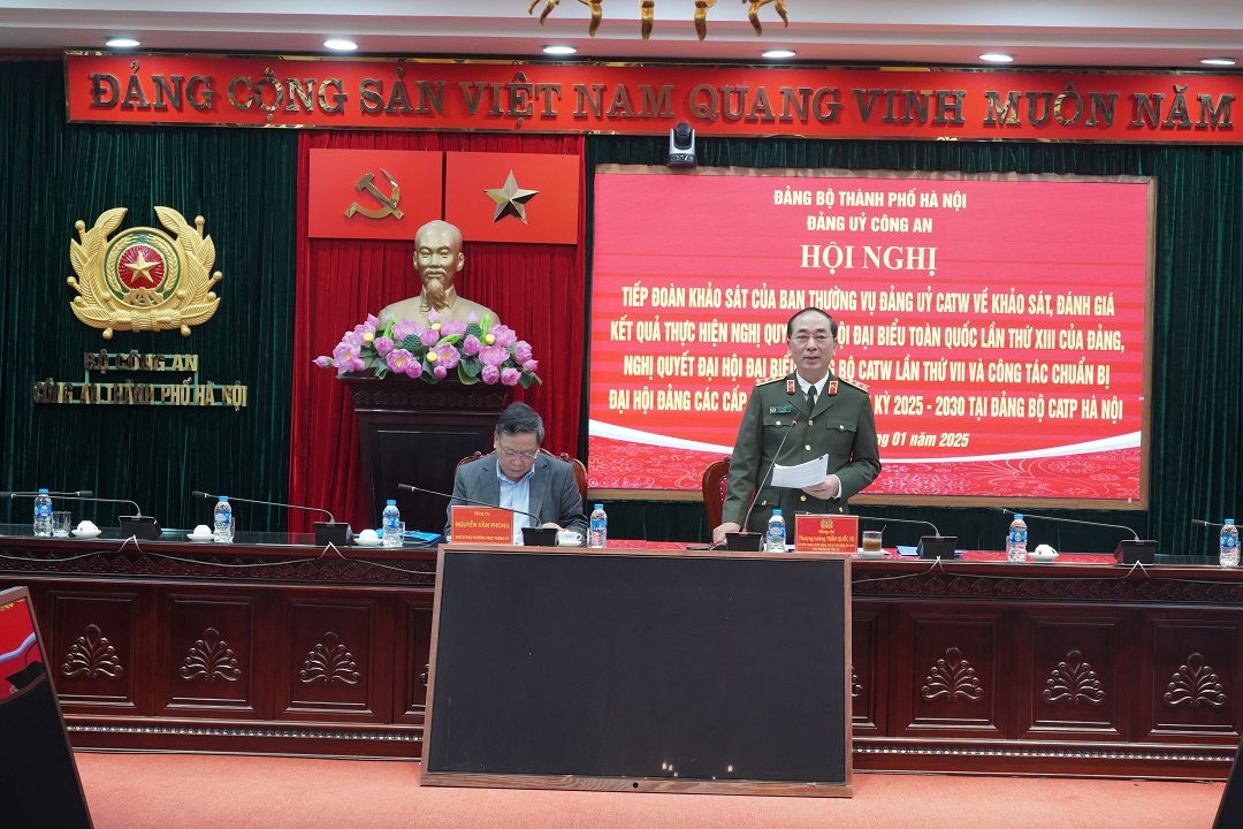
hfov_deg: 33.4
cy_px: 414
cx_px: 622
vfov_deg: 22.6
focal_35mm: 60
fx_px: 2072
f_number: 8
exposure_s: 1/125
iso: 3200
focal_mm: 60
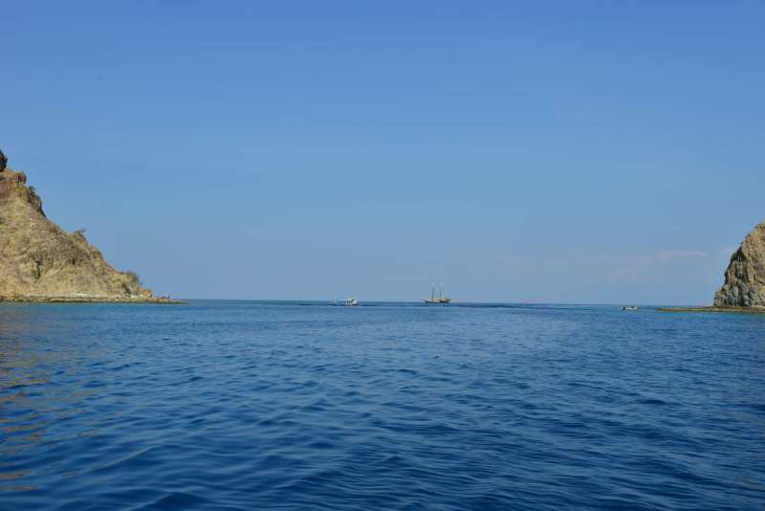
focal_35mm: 34
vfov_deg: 38.9
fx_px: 723
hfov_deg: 55.8
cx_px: 382
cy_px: 256
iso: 250
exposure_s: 1/500
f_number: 11
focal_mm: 34
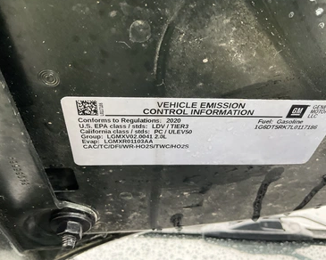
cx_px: 162
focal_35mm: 31
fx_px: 299
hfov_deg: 57.2
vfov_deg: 47.1
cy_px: 127
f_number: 1.8
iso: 250
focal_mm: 3
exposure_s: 1/60
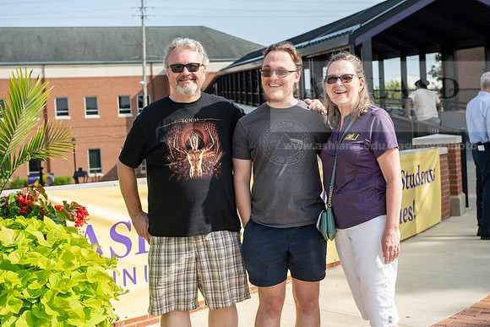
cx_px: 245
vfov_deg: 24.2
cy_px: 164
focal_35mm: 56
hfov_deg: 35.6
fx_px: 762
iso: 100
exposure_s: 1/320
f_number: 5
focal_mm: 56
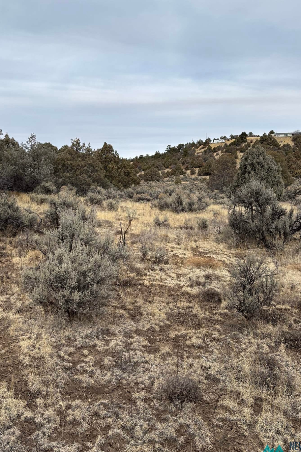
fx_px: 389
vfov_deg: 60.2
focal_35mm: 31
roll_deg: -0.9
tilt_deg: -5.7
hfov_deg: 42.3
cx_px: 137
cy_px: 205
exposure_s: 1/2933
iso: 50
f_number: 1.6
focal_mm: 5.96
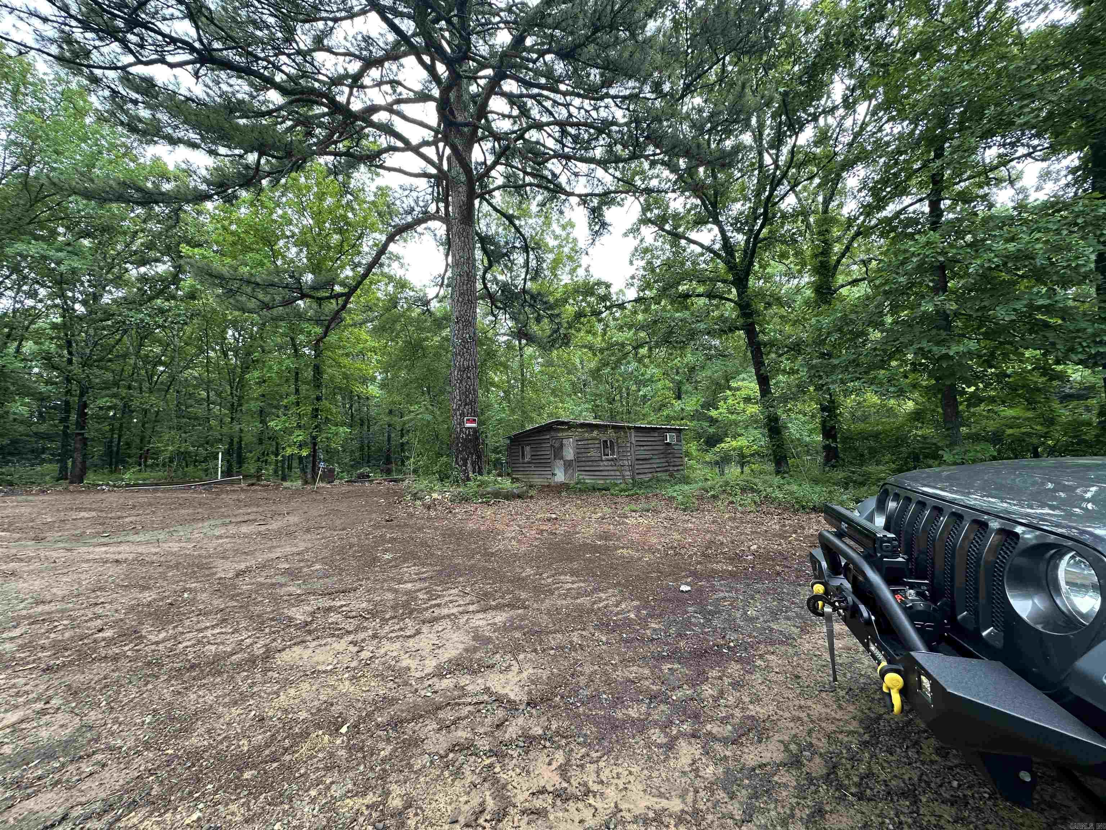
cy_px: 415
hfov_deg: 102.1
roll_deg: +2.4
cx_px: 553
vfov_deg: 85.7
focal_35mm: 14
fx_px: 447
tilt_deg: +5.7
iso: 64
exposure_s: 1/99
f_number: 2.2
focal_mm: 2.22
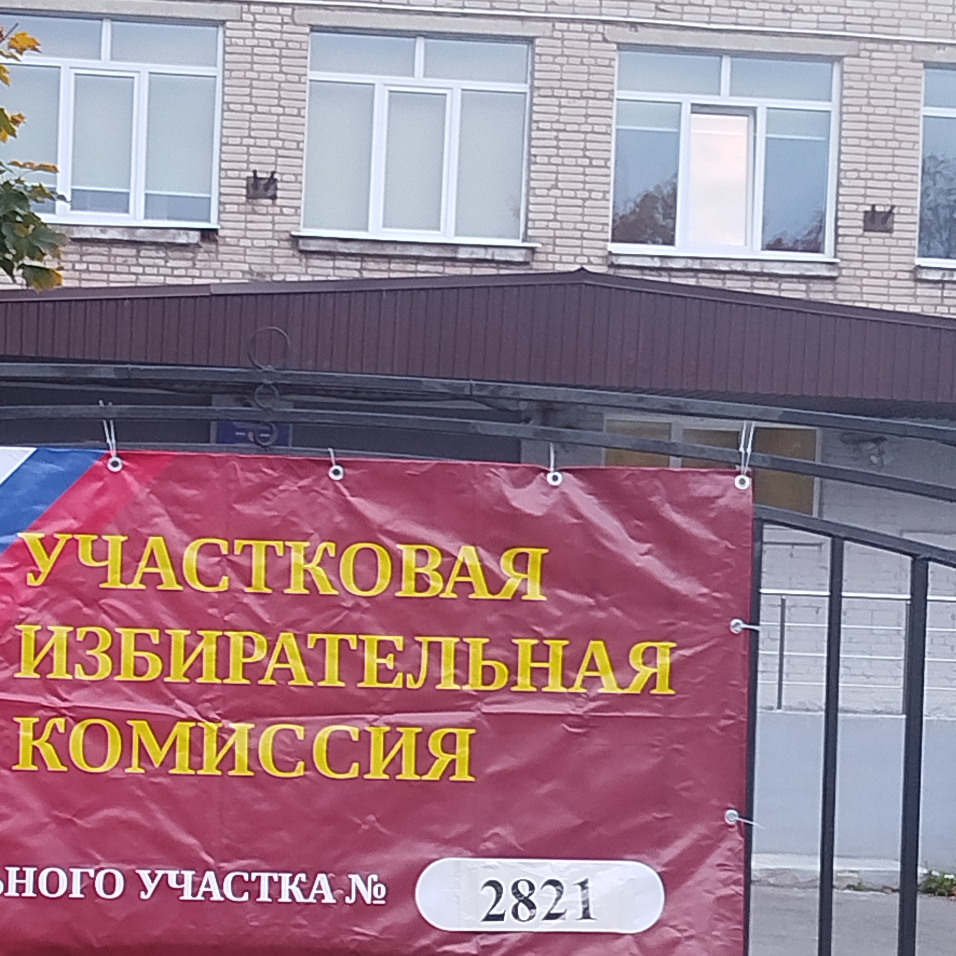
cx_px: 184
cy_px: 730
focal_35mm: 92
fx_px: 2875
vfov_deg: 18.7
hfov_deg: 18.7
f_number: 1.7
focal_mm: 5.31
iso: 100
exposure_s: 1/50
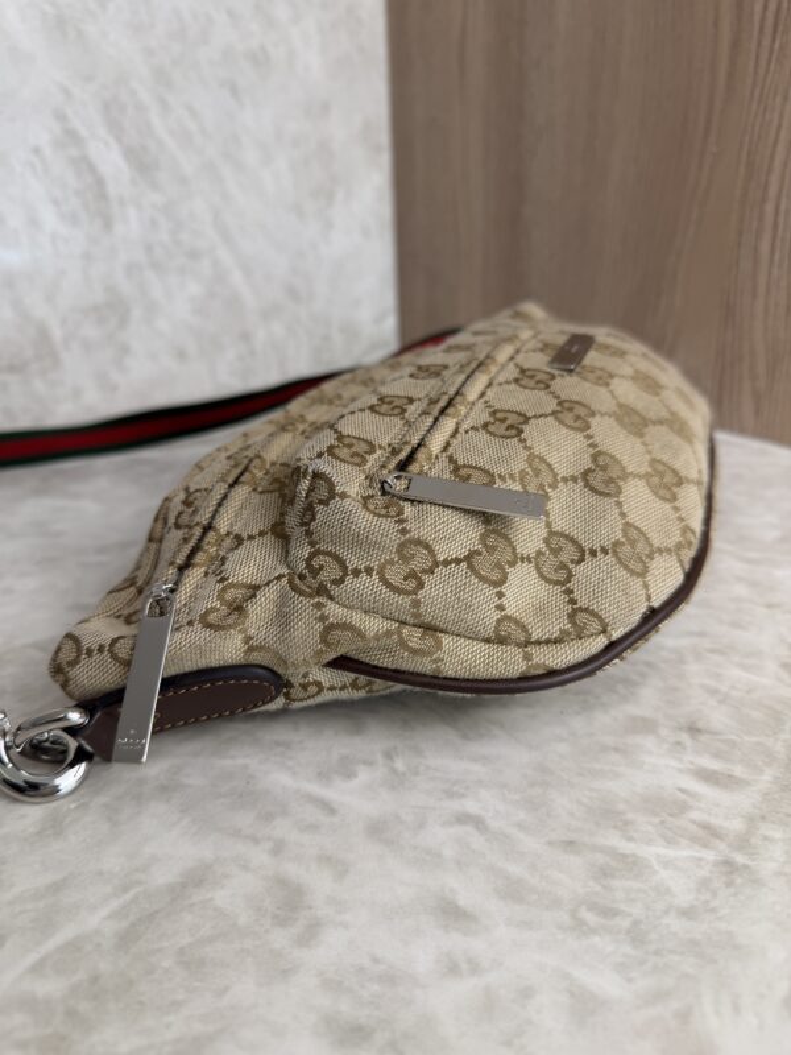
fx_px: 731
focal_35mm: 24
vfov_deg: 71.6
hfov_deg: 56.8
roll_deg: +1.5
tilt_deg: -23.5
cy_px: 528
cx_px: 396
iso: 64
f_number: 1.78
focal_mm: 6.76
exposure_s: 1/170
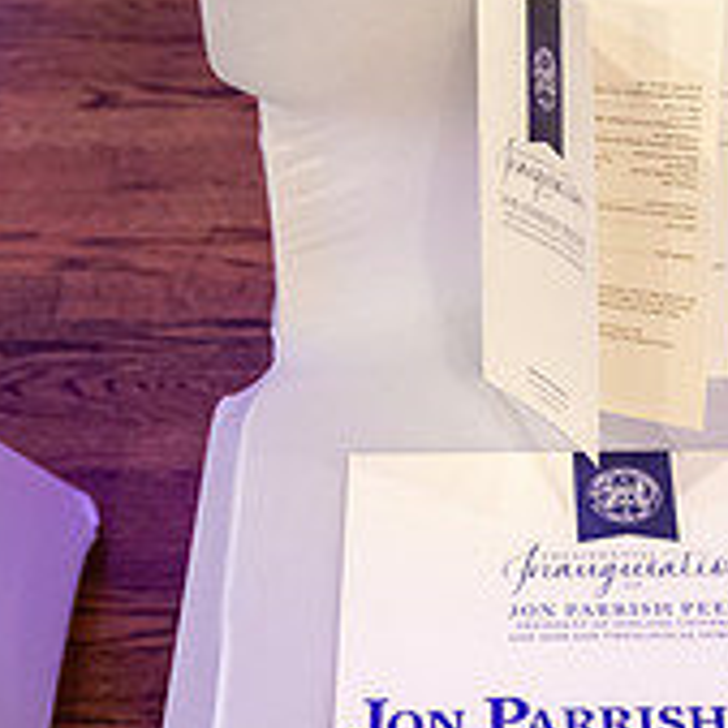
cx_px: 448
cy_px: 467
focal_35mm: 70
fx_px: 1666
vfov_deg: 24.6
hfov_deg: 24.6
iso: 1600
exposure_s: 1/125
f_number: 3.2
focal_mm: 24
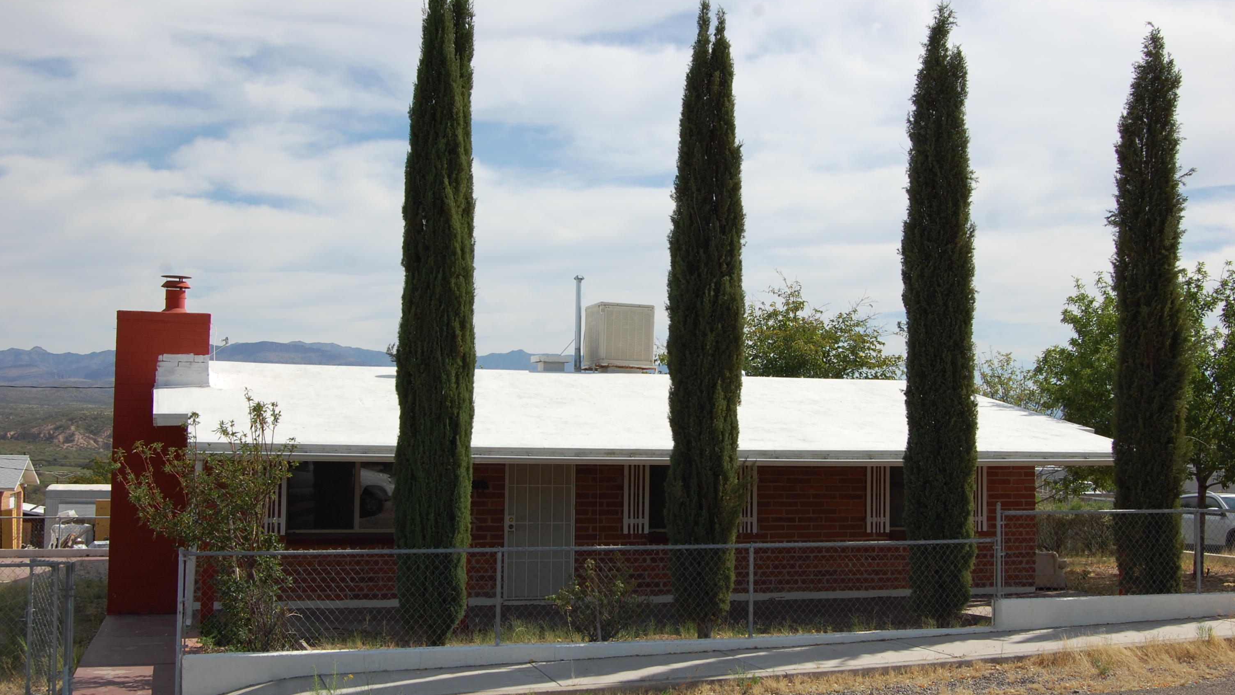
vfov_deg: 27.1
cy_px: 340
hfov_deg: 46.4
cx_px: 617
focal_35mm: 44
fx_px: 1441
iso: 200
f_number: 10
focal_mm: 28
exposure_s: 1/400
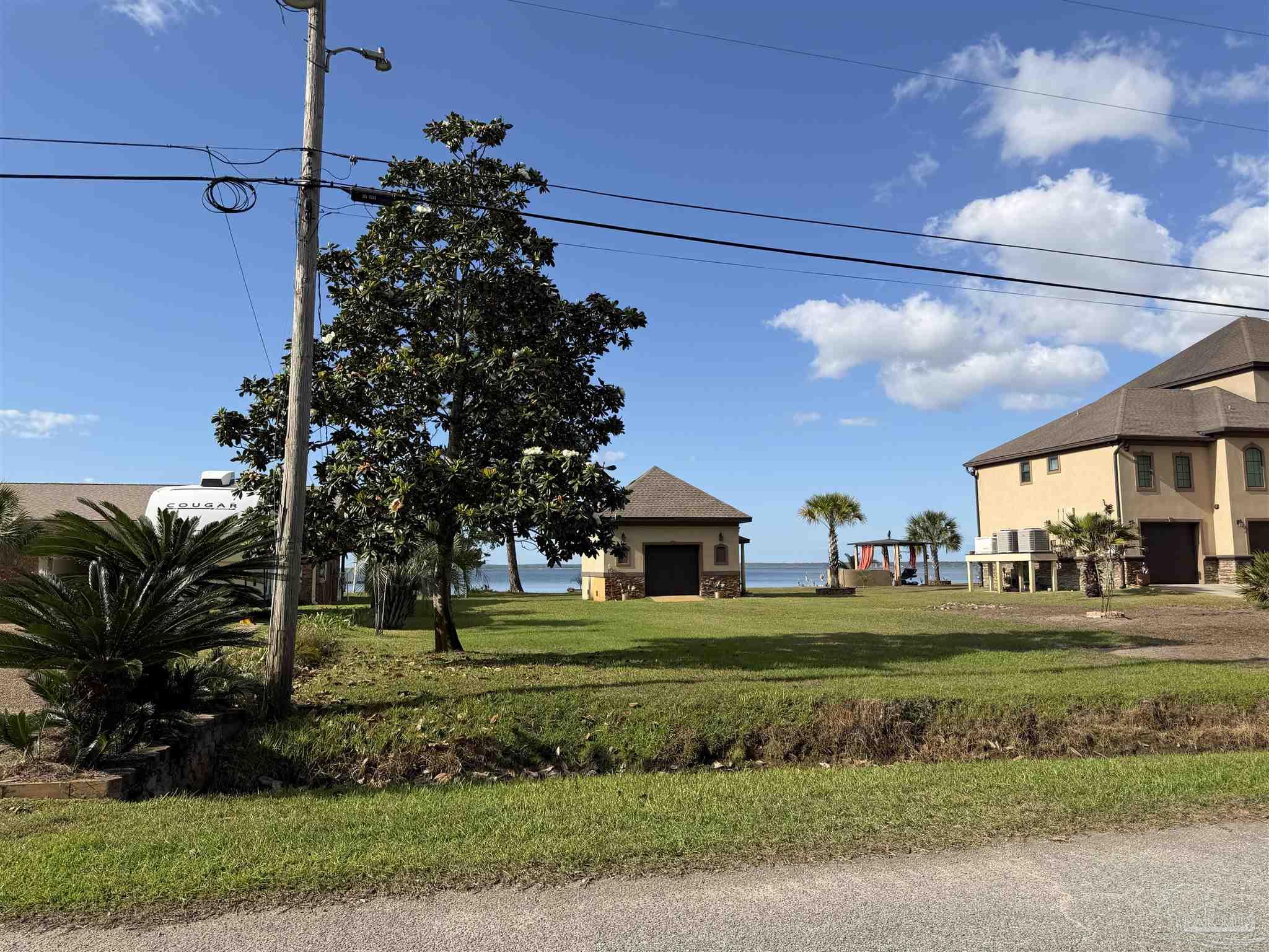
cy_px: 476
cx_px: 634
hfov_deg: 71.6
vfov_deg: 56.8
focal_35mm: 24
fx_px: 880
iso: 80
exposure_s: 1/4673
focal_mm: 6.76
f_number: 1.78
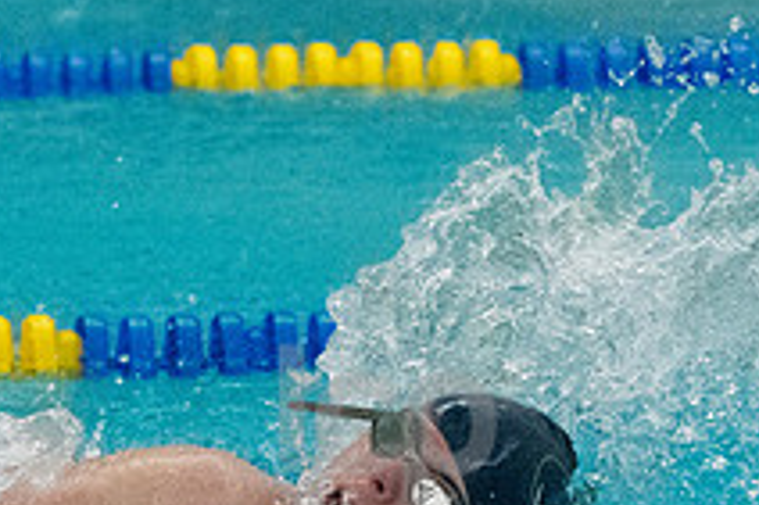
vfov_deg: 1.7
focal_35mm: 819
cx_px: 387
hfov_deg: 2.5
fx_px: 17253
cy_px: 473
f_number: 5
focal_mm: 200
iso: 10000
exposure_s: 1/1250
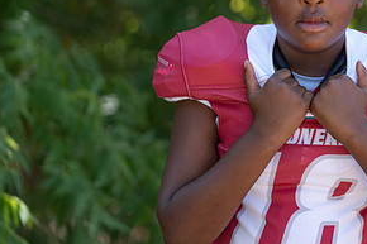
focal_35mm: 224
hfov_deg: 9.2
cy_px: 56
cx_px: 302
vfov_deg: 6.1
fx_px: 2282
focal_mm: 112
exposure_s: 1/320
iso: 100
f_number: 2.8
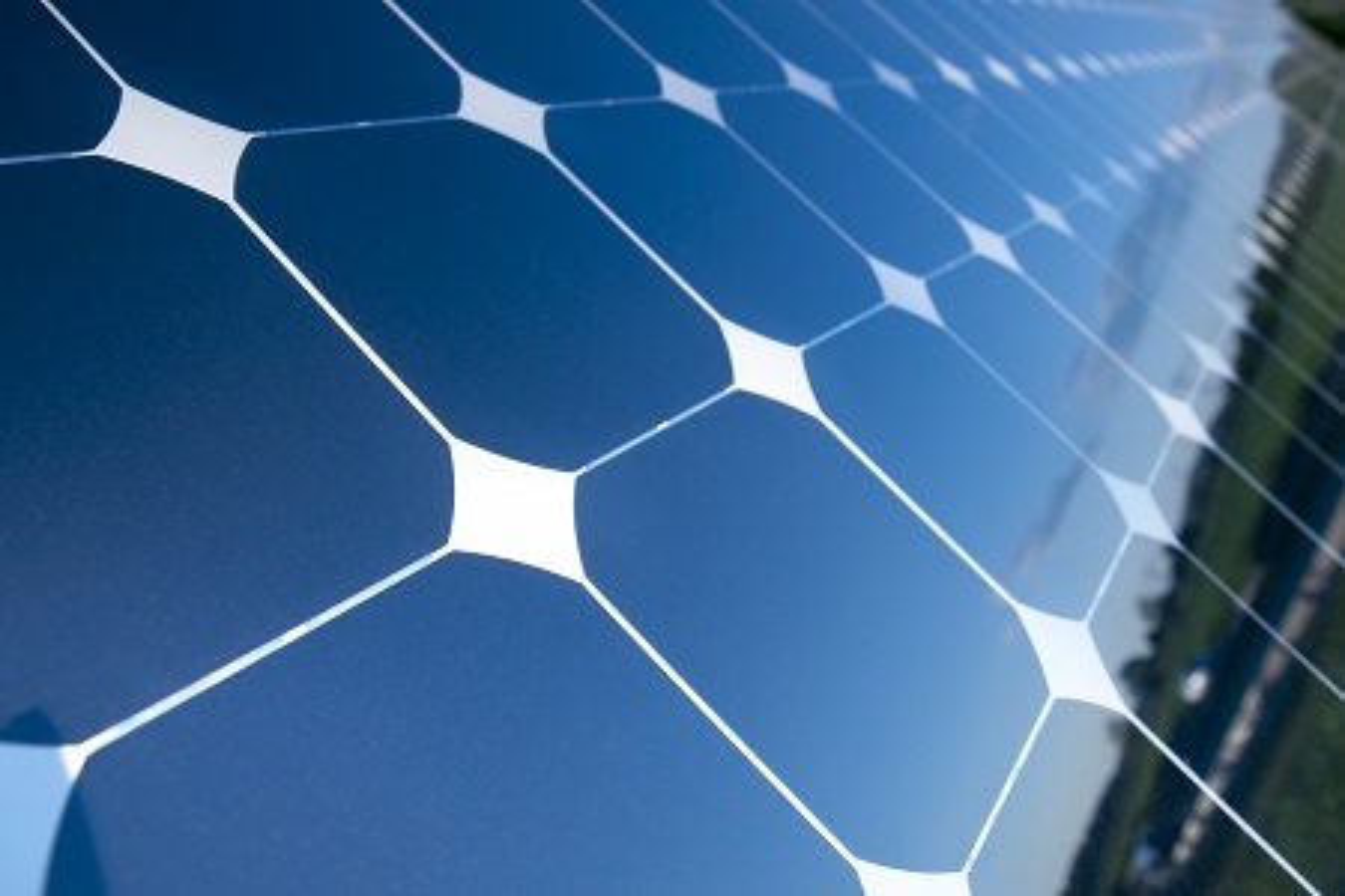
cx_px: 672
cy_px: 448
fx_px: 1233
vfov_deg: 40.0
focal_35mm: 33
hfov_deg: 57.2
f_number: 7.1
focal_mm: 22
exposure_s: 1/100
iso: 200
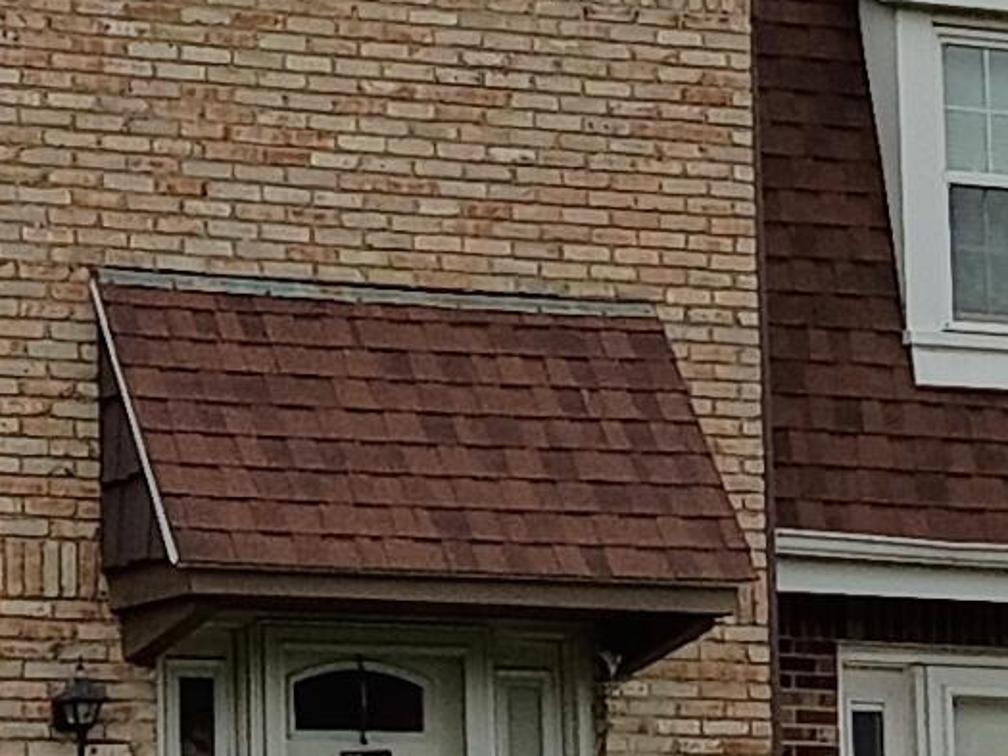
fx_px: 4660
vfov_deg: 9.3
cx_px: -119
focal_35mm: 160
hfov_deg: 12.1
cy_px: 353
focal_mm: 3.42
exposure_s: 1/161
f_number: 2.2
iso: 100
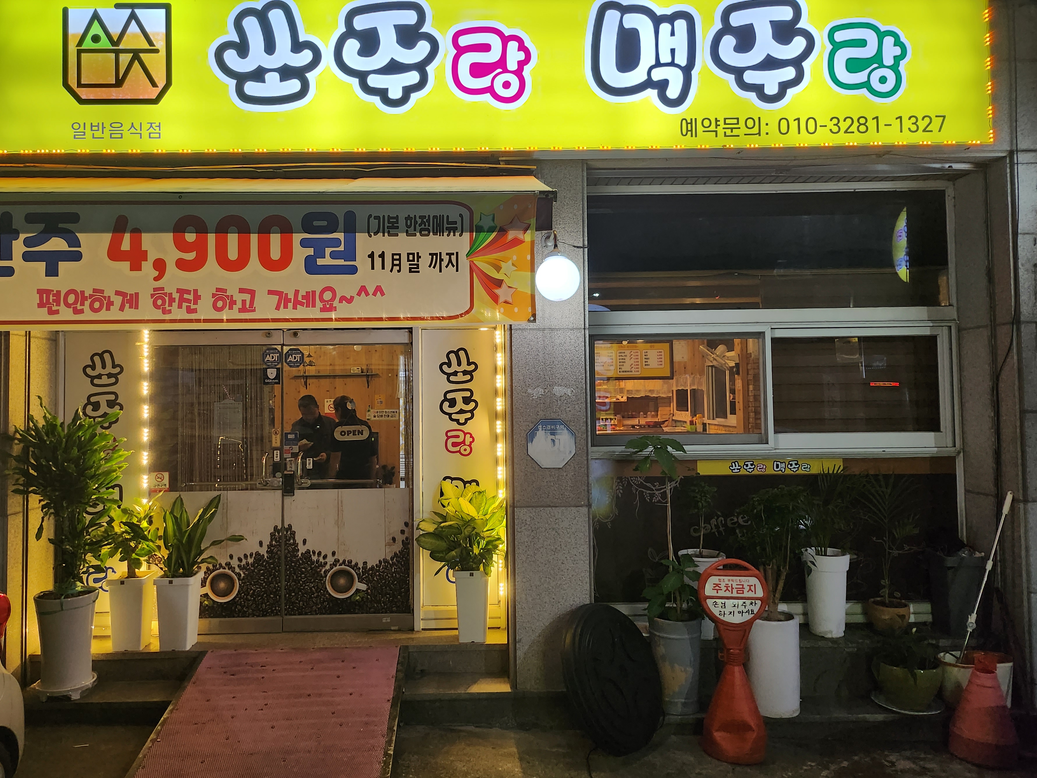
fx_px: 809
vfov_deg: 51.3
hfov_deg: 65.2
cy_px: 358
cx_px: 476
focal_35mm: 27
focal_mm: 5
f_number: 1.8
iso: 320
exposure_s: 1/120
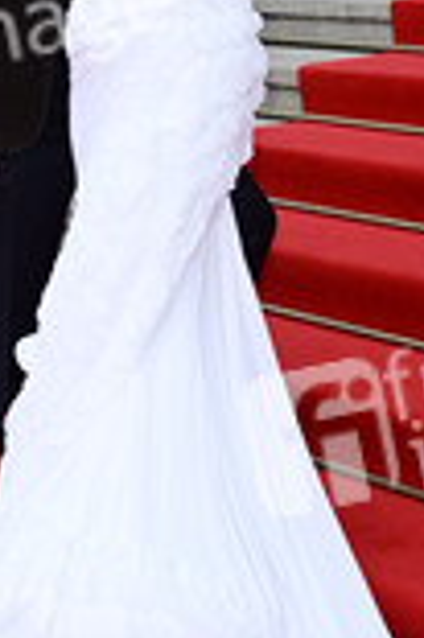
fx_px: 1558
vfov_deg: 23.0
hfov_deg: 15.4
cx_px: 78
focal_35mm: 88
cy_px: 214
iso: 2500
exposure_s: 1/250
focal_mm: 34
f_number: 5.6
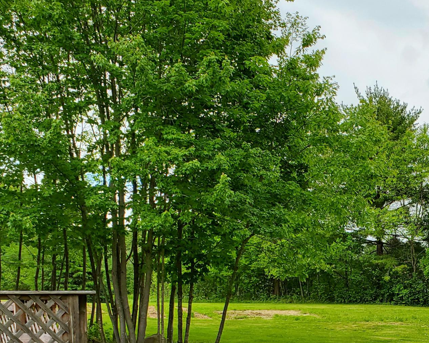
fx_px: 762
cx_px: 410
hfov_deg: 29.7
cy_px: 336
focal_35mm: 60
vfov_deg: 24.3
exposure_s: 1/1126
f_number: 2.4
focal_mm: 4.3
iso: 50
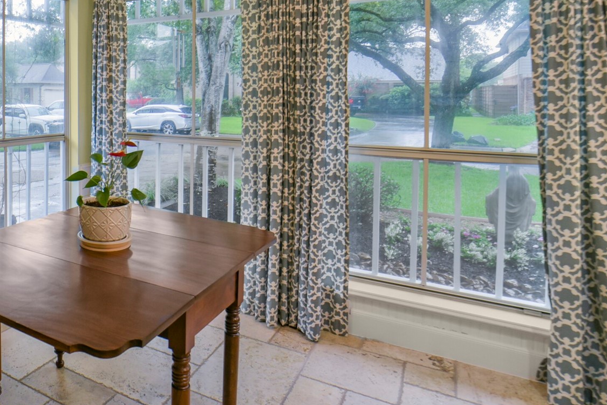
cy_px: 106
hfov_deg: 60.5
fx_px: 455
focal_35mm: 27
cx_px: 101
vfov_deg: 46.4
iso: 500
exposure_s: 1/80
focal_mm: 14
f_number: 5
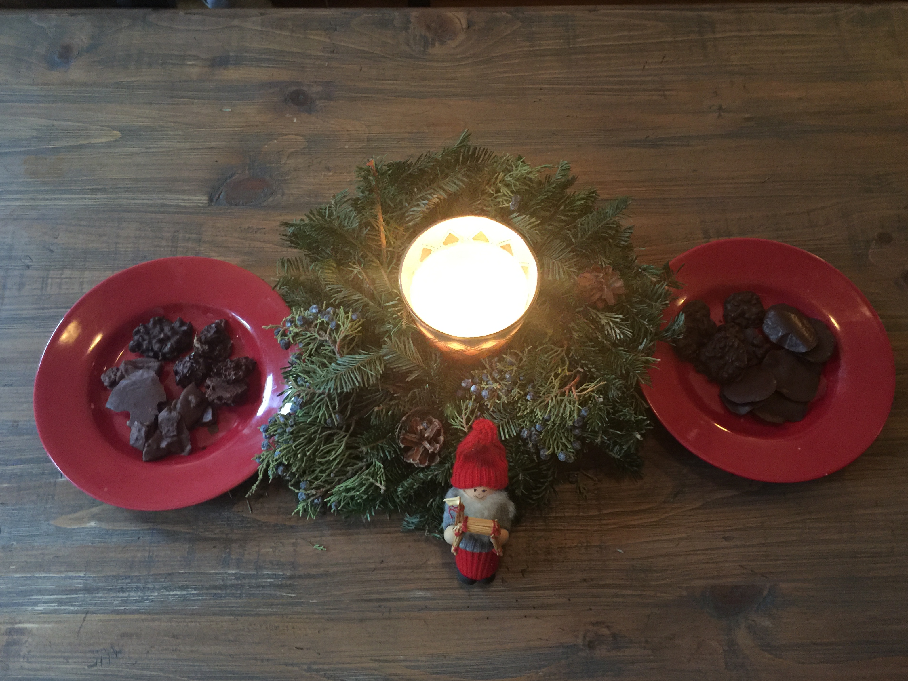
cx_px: 462
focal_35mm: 30
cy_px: 348
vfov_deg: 46.8
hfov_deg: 60.0
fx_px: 787
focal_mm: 4.15
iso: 125
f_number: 2.2
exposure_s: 1/4
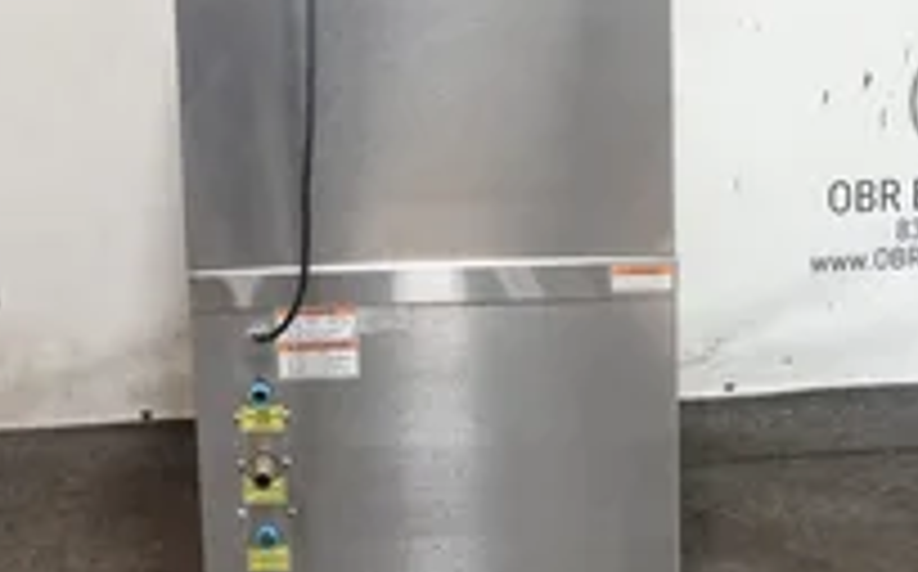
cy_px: 68
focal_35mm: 84
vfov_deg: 15.3
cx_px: 385
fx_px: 2099
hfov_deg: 24.6
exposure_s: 1/50
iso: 1250
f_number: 4
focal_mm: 15.59
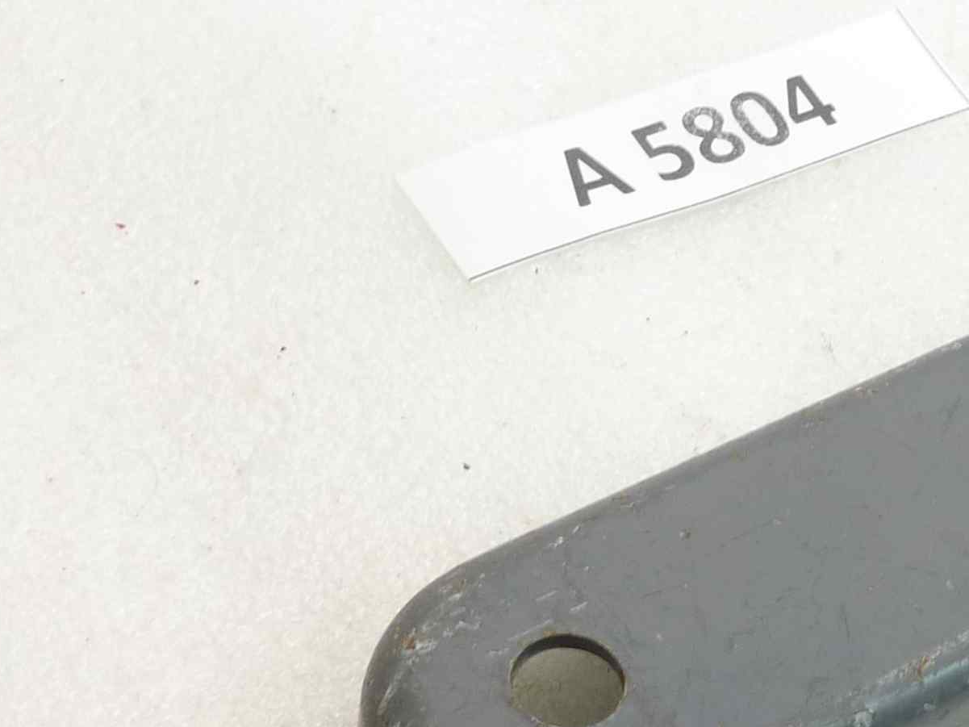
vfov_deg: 18.0
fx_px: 2268
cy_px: 605
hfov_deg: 23.3
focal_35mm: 81
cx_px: 930
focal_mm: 4.4
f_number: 3.3
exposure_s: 1/15
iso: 80
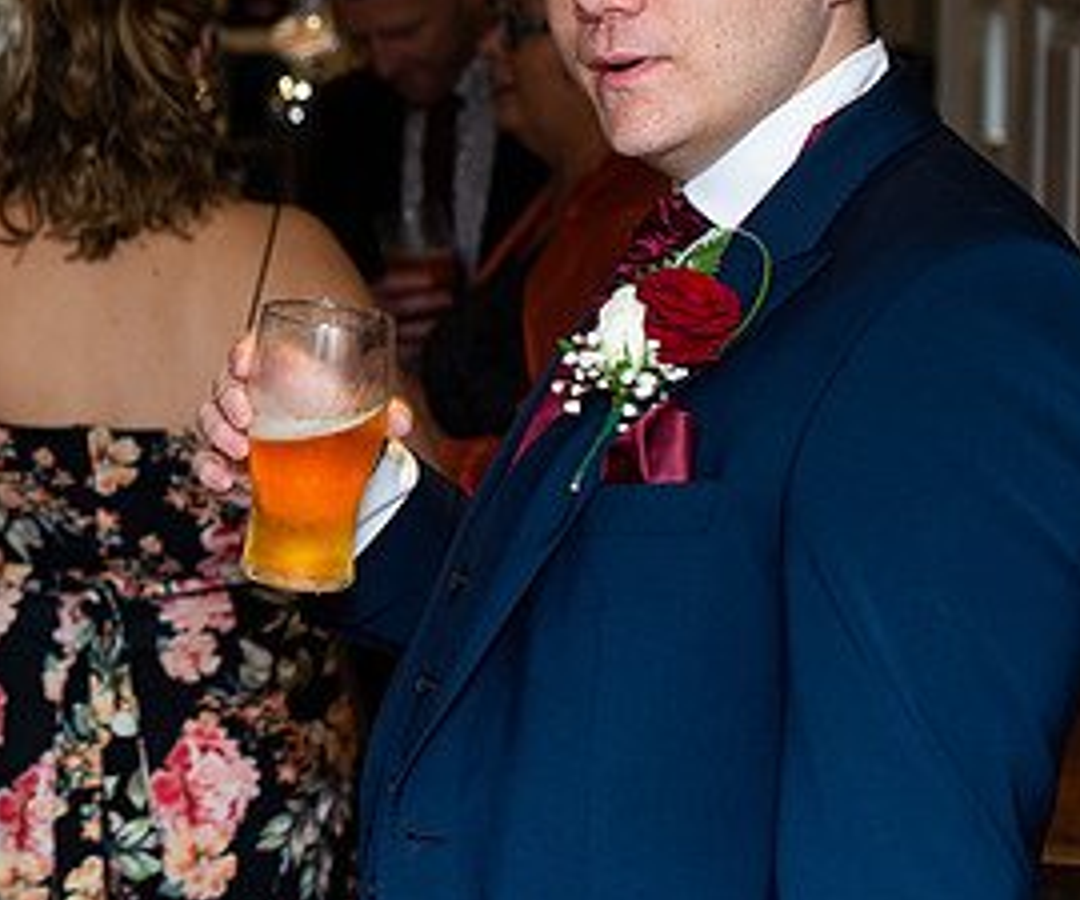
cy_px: 355
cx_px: -432
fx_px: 3249
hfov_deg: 17.4
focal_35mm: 100
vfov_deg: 15.8
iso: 400
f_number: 2.8
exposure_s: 1/100
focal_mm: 35
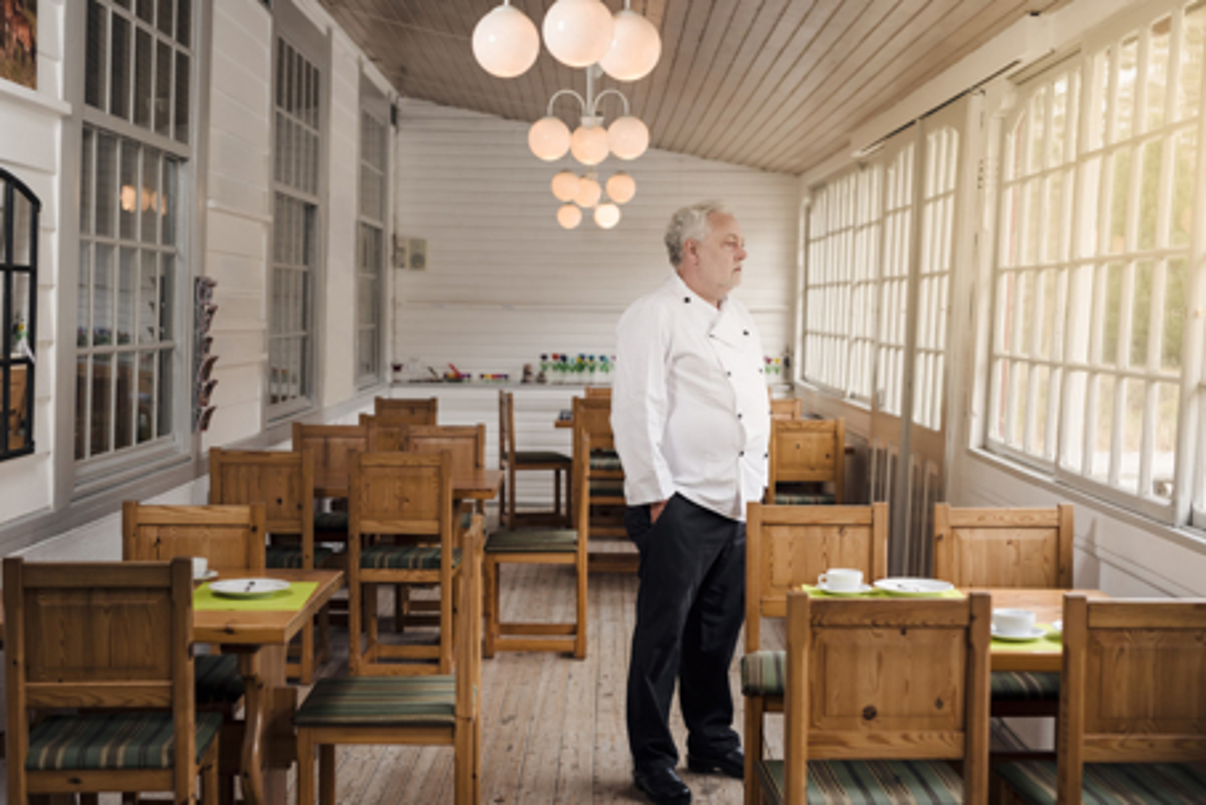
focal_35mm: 50
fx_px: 1675
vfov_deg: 27.0
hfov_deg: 39.6
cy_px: 402
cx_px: 603
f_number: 3.5
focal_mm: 50
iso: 200
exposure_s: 1/125
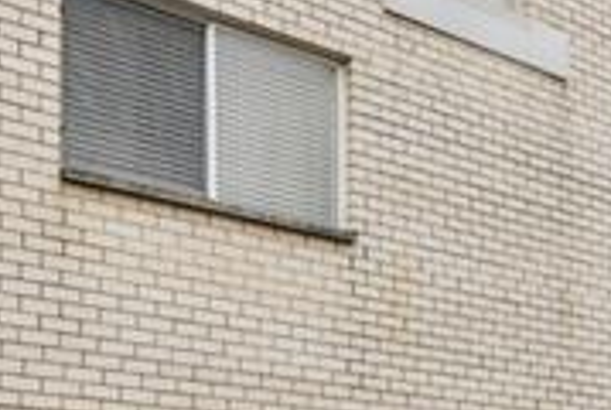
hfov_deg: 23.9
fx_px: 1360
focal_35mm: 80
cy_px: 528
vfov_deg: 16.2
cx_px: 652
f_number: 6.3
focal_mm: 14
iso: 400
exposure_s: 1/1000
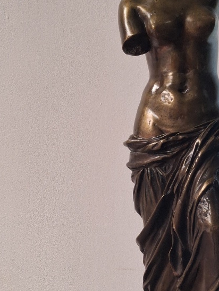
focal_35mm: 59
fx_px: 497
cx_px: 195
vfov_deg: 32.7
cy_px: 151
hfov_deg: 24.2
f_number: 1.8
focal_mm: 4
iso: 100
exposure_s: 1/100
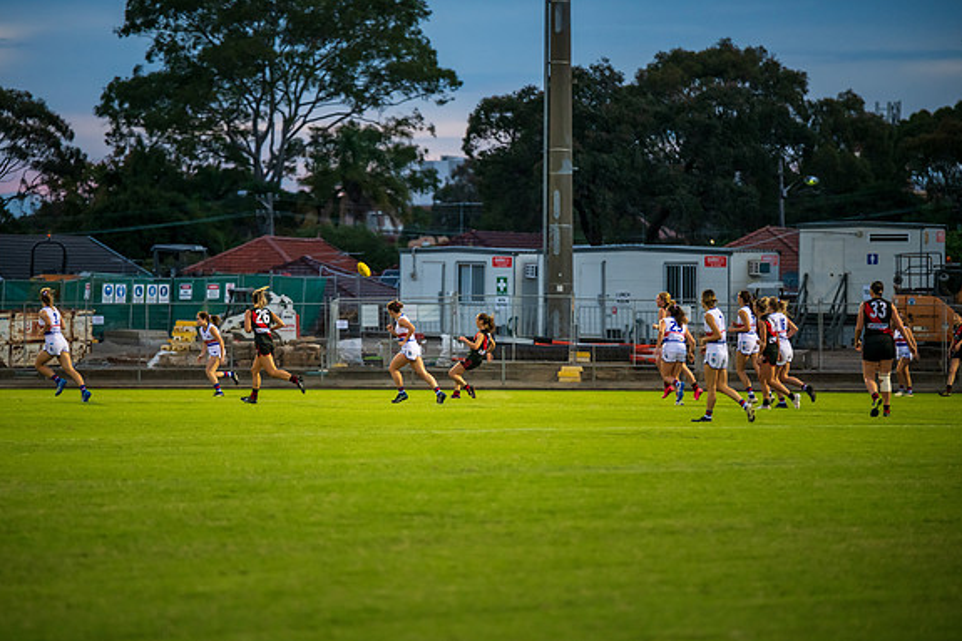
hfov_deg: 9.7
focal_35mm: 212
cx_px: 457
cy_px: 337
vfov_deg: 6.5
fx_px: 5663
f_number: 2.8
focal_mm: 200
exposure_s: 1/500
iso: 1600
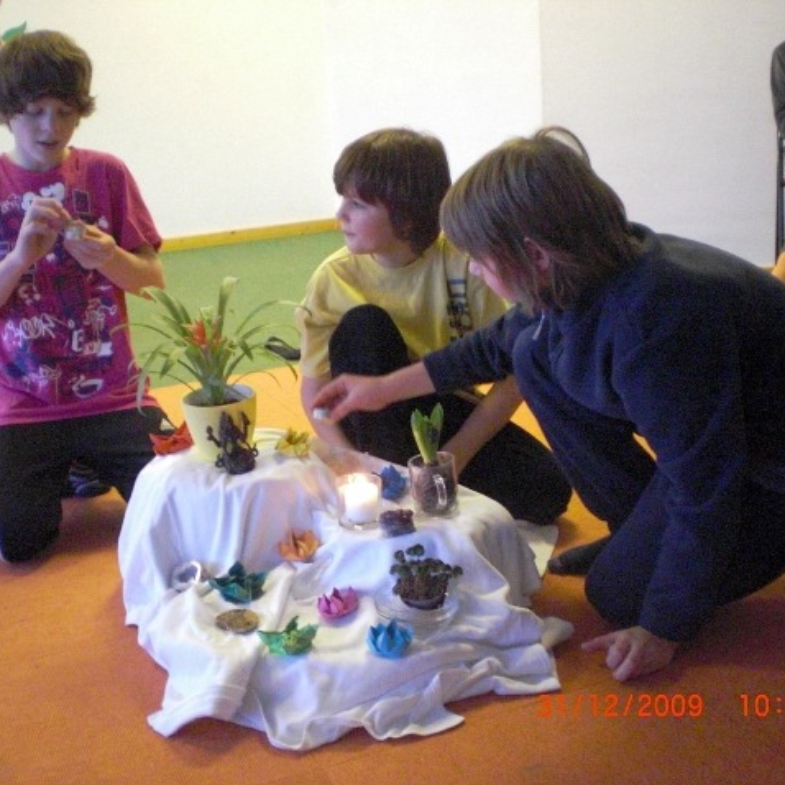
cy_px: 392
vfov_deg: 37.6
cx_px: 358
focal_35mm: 45
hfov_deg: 37.5
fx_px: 1155
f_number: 3.1
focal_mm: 6.3
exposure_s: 1/30
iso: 800
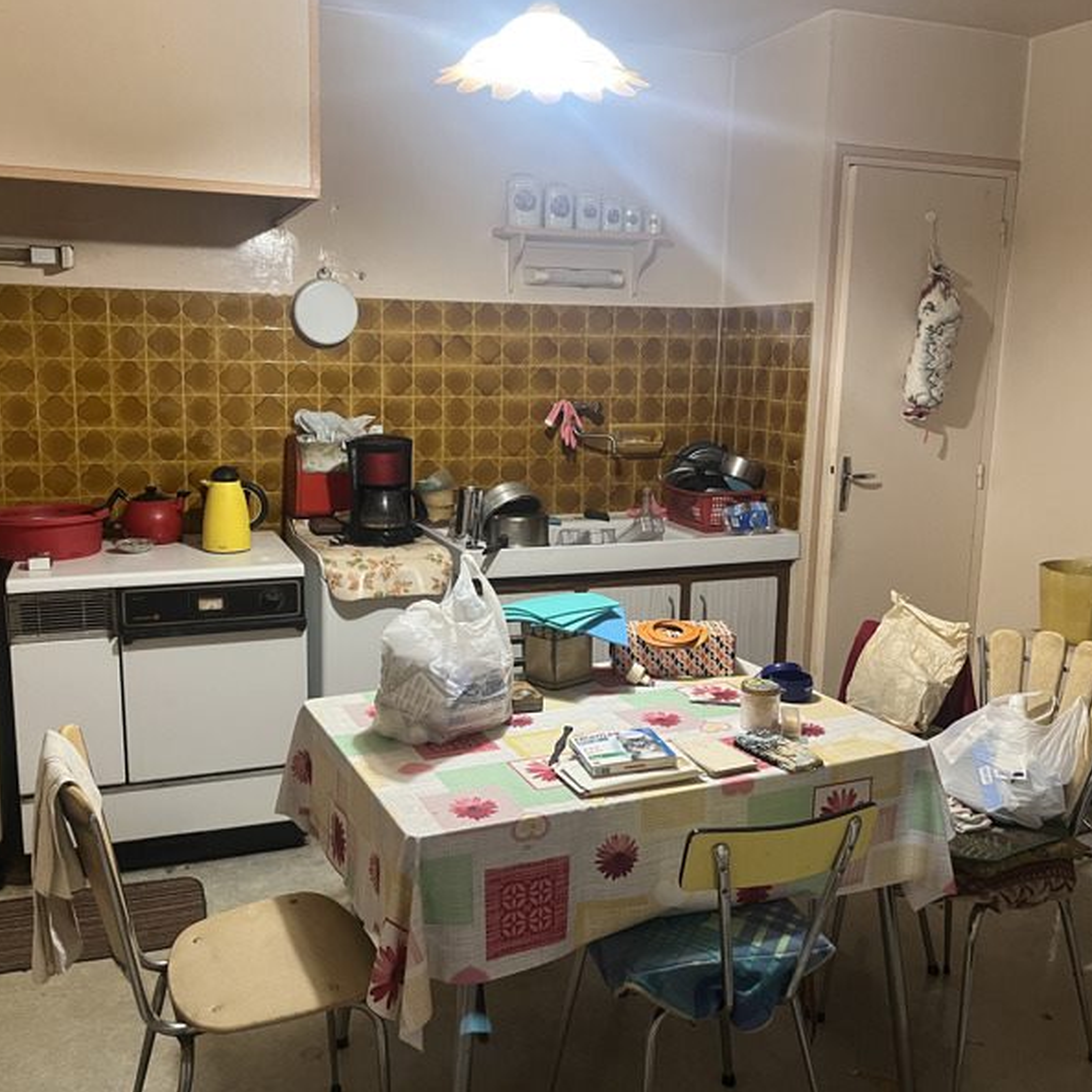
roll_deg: +0.0
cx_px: 501
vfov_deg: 52.5
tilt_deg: -9.8
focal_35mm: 31
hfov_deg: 52.5
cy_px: 541
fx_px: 1106
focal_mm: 5.1
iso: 400
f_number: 1.6
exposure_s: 1/50
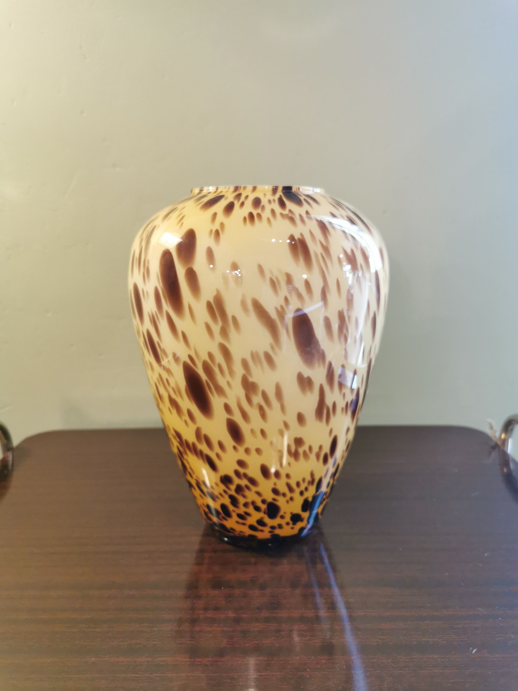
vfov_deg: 65.3
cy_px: 346
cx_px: 259
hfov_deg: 51.4
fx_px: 539
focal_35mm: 27
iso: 250
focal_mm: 5.56
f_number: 1.6
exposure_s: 1/50
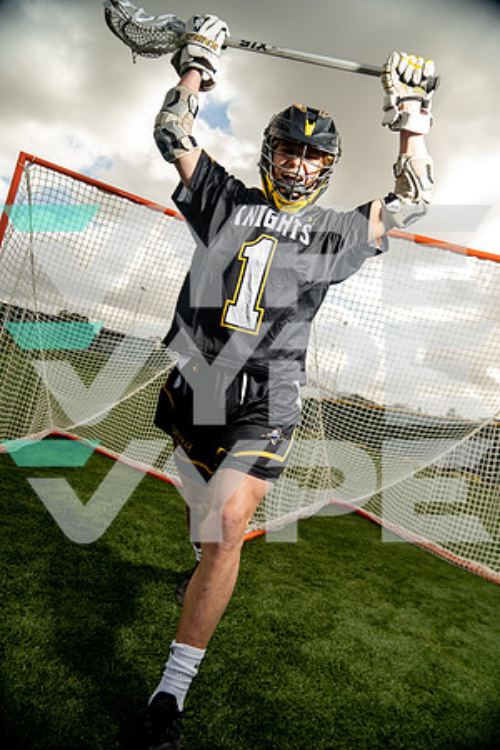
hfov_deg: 53.1
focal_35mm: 24
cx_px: 250
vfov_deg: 73.7
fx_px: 500
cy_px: 375
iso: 200
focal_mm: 24
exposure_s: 1/250
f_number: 3.5
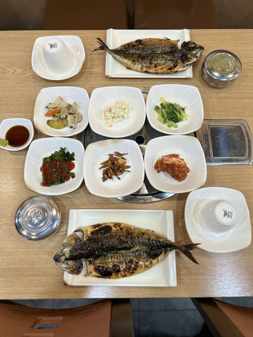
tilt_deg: -71.9
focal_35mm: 26
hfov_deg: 53.1
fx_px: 253
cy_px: 168
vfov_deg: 67.3
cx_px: 126
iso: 80
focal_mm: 5.7
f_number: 1.5
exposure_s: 1/120
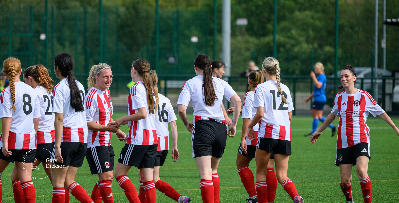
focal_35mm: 269
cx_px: 199
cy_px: 72
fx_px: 2785
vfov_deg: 4.2
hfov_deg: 8.2
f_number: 5
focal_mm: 250
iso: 400
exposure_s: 1/1600
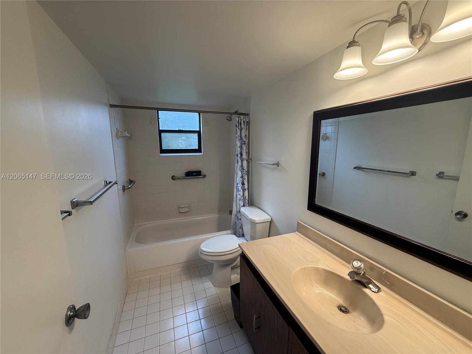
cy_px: 177
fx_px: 191
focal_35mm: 14
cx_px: 236
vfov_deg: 85.7
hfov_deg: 102.1
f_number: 2.2
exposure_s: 1/120
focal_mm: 2.22
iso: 125
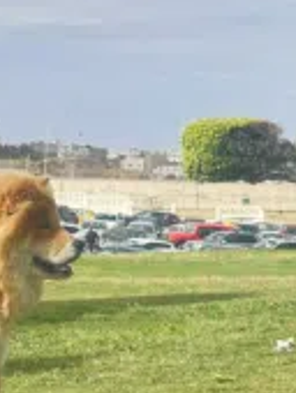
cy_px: 229
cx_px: 60
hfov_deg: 12.1
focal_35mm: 122
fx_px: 1387
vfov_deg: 16.1
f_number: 2
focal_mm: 6
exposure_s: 1/786
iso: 25
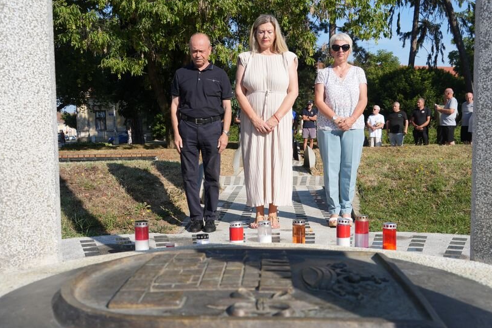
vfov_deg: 35.0
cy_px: 181
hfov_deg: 50.7
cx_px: 261
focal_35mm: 38
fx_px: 519
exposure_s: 1/200
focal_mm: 30
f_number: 8
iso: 100
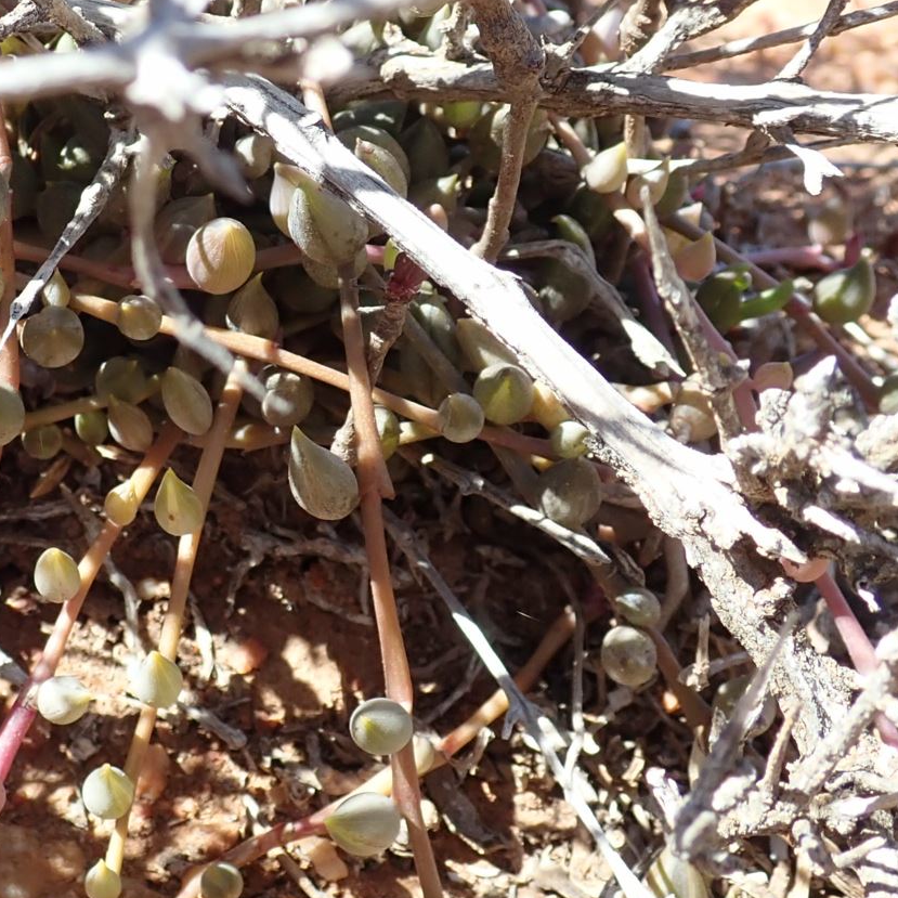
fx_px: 1878
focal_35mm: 64
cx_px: 80
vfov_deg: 26.8
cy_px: 335
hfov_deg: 26.0
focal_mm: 5.5
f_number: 3.2
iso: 100
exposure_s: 1/320
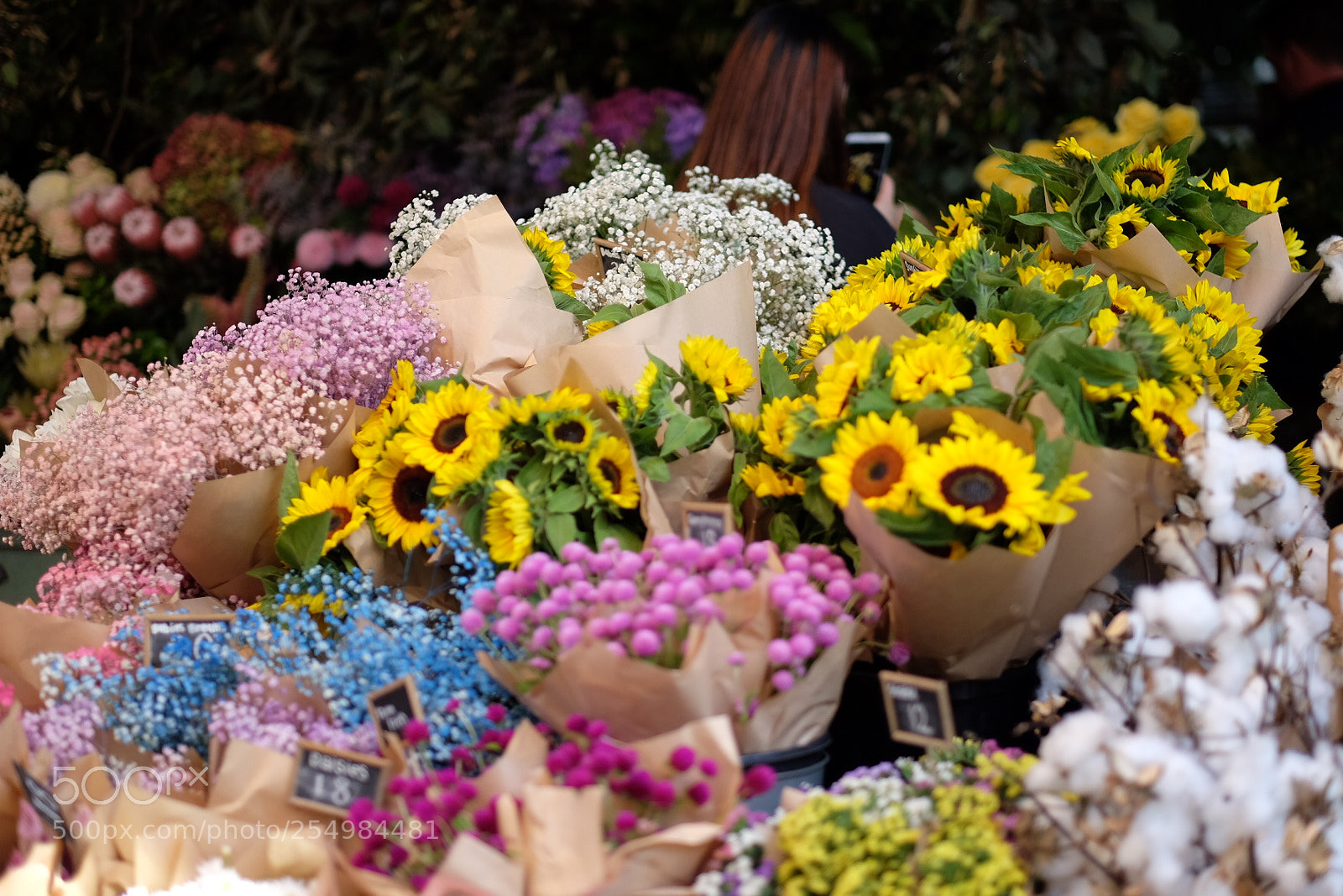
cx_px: 672
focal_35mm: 84
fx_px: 3134
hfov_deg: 24.2
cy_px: 448
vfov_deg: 16.3
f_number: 1.2
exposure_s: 1/1800
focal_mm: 56
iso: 320
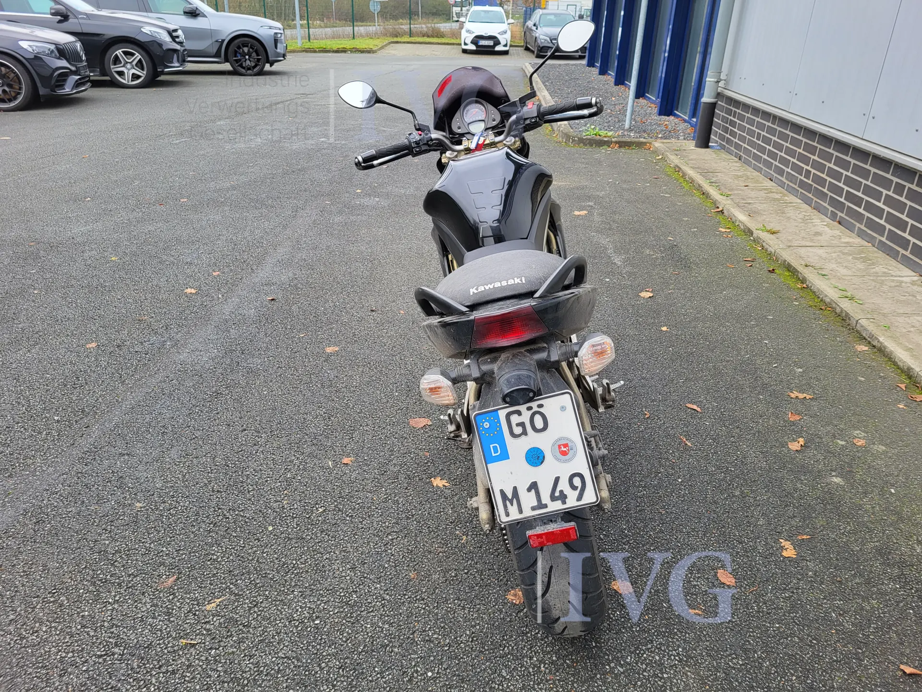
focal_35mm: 26
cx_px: 461
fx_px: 693
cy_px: 346
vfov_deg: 53.1
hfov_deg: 67.3
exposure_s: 1/100
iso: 50
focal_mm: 5.4
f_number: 1.8
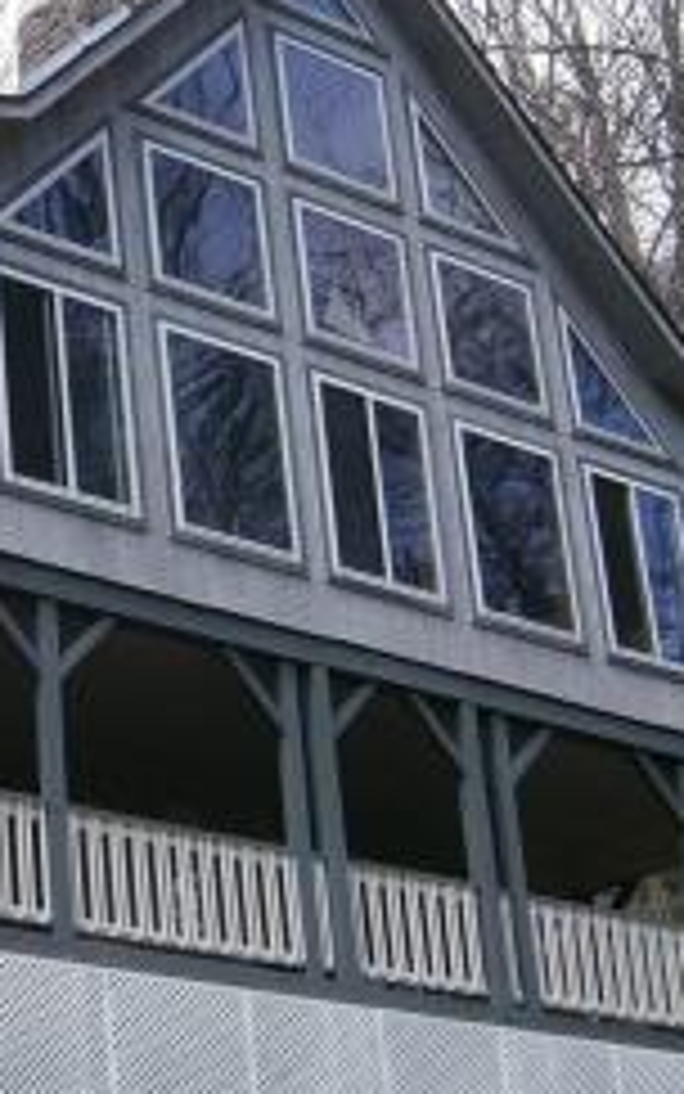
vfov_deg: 22.8
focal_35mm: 91
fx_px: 2713
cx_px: 32
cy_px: 639
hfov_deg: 14.2
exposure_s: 1/500
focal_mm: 6.4
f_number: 3.1
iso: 100
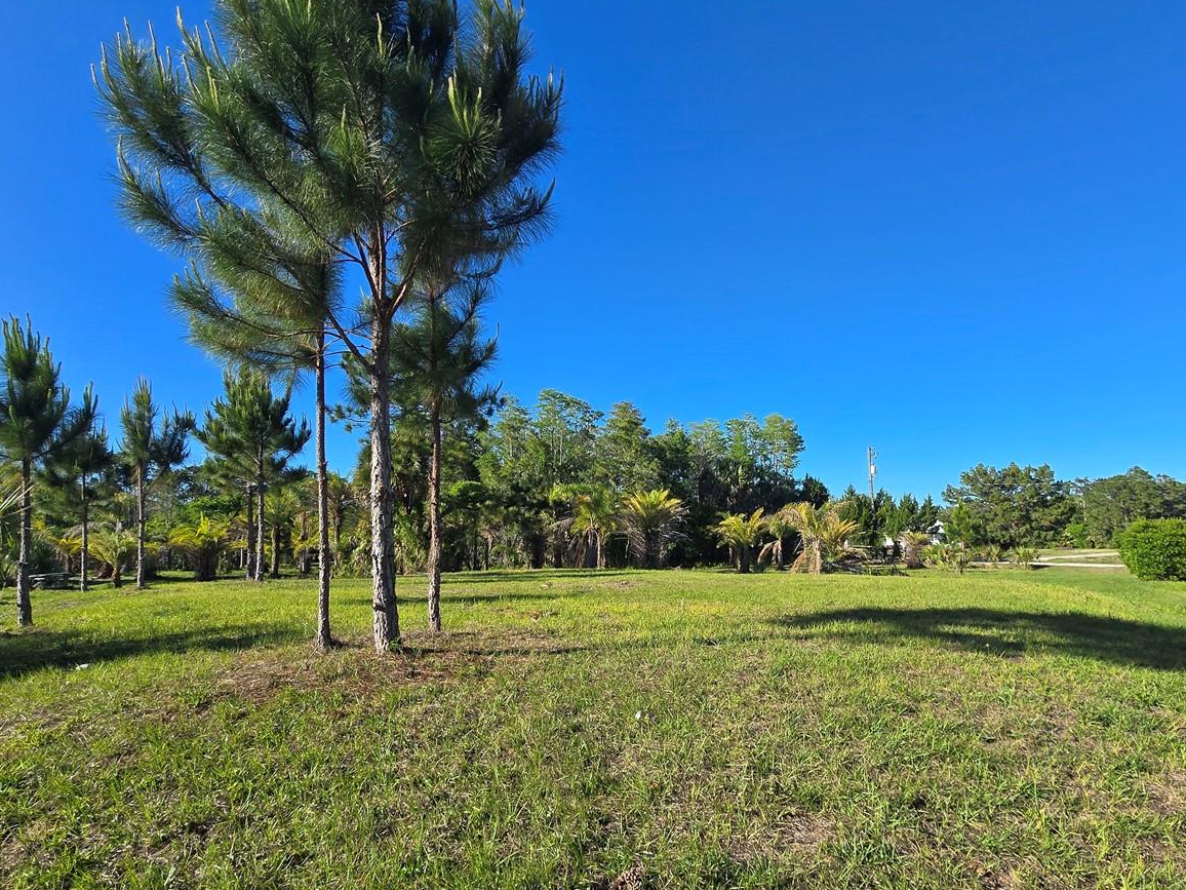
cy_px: 508
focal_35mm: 18
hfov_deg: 87.5
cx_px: 646
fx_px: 617
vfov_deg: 71.2
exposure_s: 1/1700
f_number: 2.2
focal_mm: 2.2
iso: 50
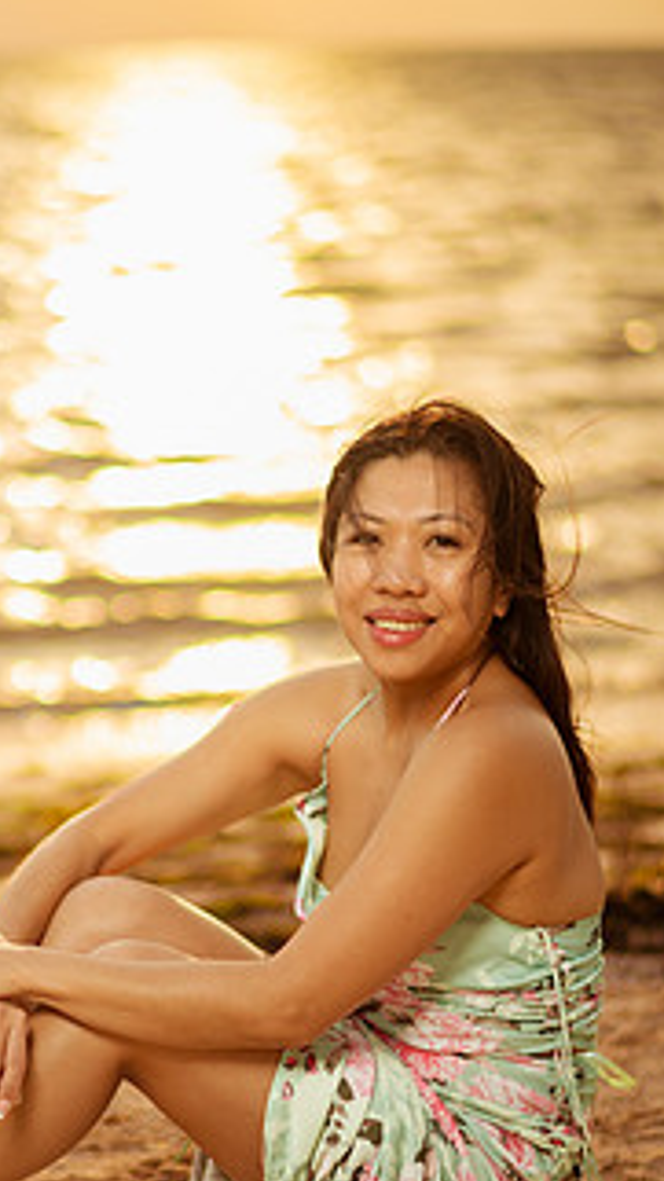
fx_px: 2662
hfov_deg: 14.2
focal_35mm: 85
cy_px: 752
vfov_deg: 24.9
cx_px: 150
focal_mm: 58
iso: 125
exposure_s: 1/5000
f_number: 1.4
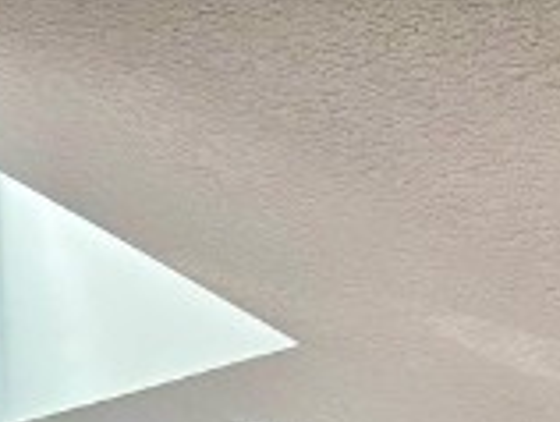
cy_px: 1355
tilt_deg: -4.6
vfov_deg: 7.5
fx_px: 2722
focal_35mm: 168
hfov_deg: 10.6
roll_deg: -0.8
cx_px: 1194
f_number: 1.6
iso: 125
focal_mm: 5.96
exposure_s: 1/147
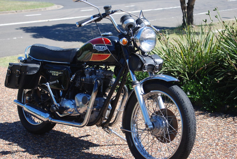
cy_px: 80
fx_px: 445
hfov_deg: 29.8
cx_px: 118
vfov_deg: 20.2
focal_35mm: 68
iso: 180
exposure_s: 1/500
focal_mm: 45
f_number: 4.5
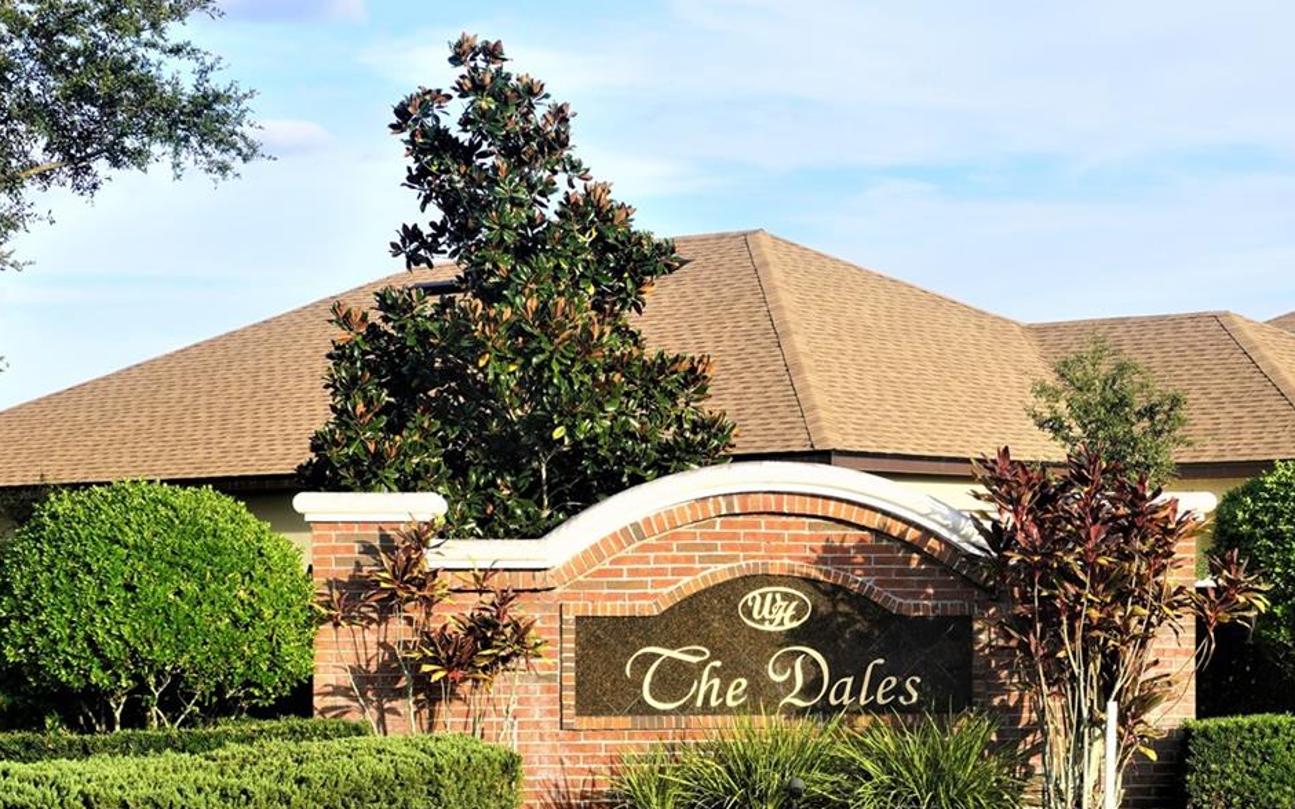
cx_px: 791
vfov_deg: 15.1
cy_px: 668
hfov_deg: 24.1
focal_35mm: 86
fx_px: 3030
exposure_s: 1/100
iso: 100
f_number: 9
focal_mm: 33
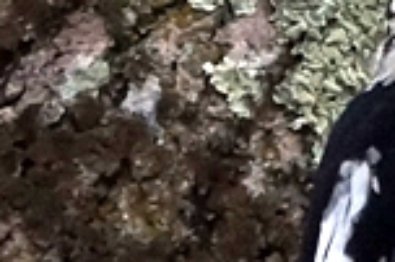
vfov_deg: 0.5
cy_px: 287
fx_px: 32552
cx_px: 452
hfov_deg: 0.7
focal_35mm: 2970
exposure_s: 1/4000
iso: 640
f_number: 5.6
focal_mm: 300
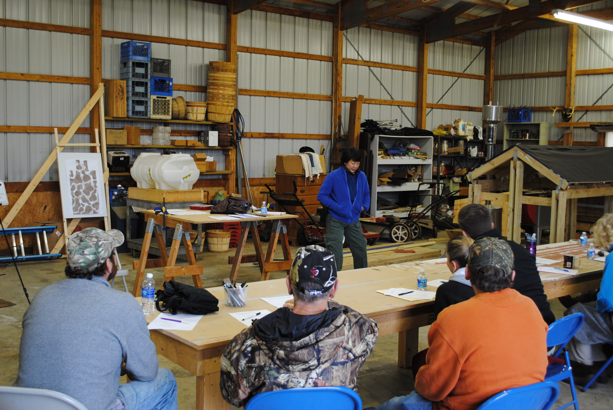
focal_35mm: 39
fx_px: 665
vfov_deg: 34.3
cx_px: 306
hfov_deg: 49.5
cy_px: 205
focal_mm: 26
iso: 280
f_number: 4.2
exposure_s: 1/30
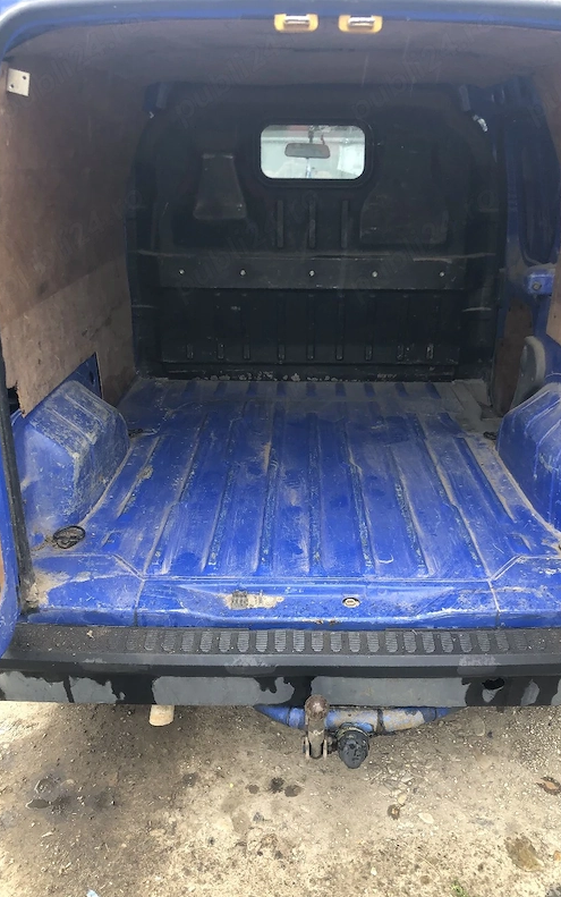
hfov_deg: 41.9
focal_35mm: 30
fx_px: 733
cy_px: 447
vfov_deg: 62.9
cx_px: 291
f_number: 1.8
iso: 50
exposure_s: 1/120
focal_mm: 4
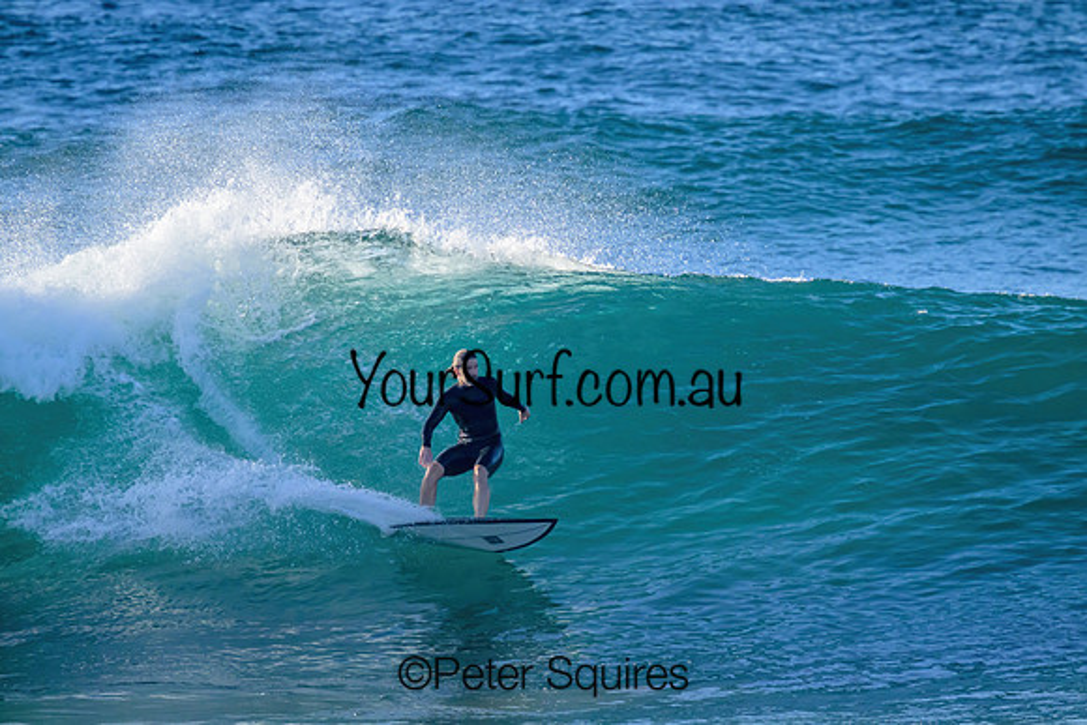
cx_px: 544
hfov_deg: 2.6
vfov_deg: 1.7
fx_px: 24160
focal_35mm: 800
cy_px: 362
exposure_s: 1/2000
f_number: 11
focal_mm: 800
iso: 2500
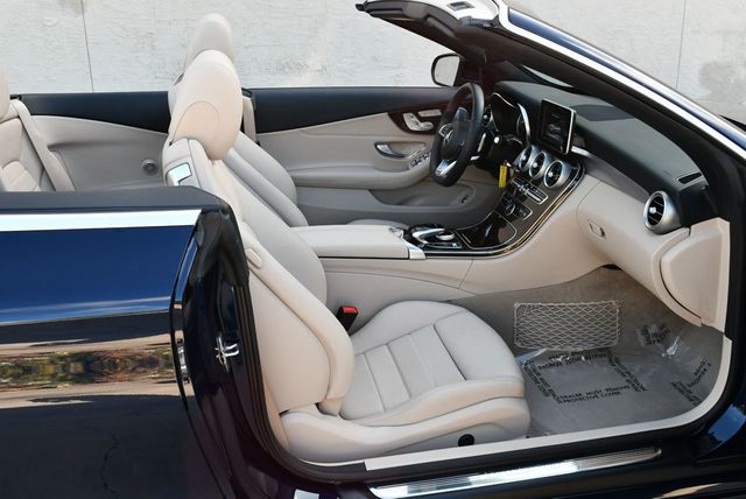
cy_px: 250
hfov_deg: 53.1
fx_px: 747
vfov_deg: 36.9
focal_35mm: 36
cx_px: 373
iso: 400
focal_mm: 18
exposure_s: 1/250
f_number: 5.6
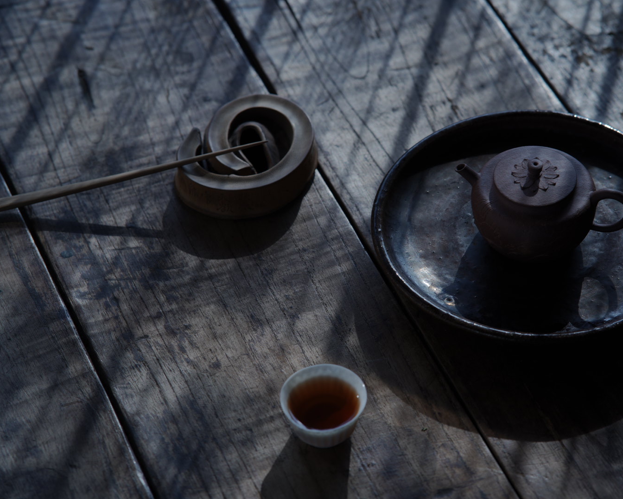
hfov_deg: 19.9
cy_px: 250
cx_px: 371
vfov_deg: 16.0
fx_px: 1770
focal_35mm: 96
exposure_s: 1/60
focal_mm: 85
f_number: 4.5
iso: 50
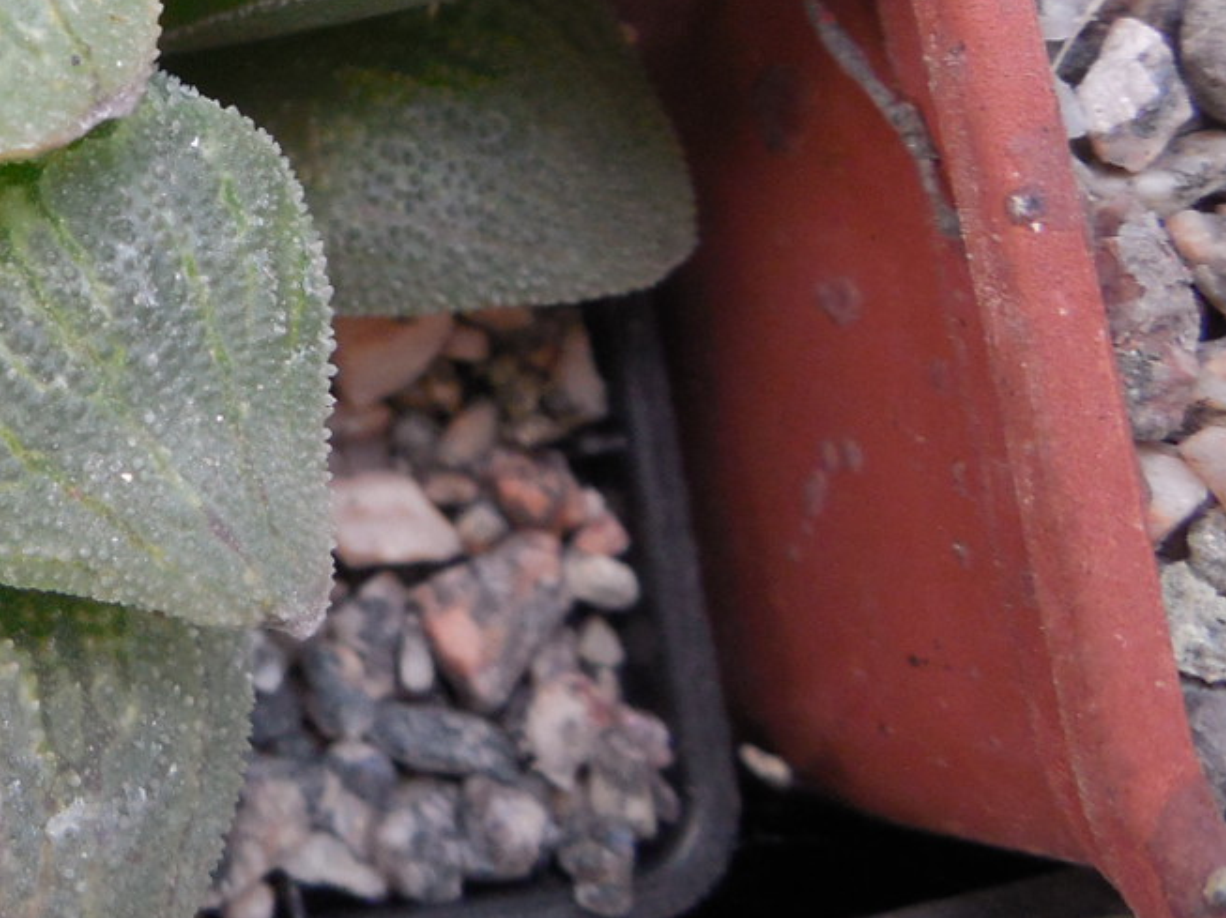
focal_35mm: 76
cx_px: -242
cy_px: -69
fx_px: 2690
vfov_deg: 18.7
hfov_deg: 23.5
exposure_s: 1/30
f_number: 3.6
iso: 200
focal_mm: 5.6
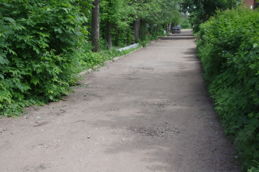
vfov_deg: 25.9
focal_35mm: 52
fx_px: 374
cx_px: 130
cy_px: 86
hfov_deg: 38.2
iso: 160
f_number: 6.3
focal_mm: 35
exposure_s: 1/200
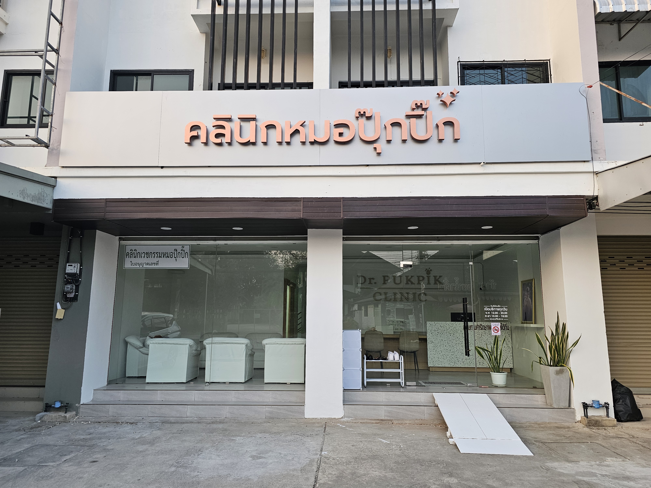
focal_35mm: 23
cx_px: 326
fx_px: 433
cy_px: 244
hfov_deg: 73.9
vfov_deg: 58.9
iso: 125
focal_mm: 6.3
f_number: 1.7
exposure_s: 1/190
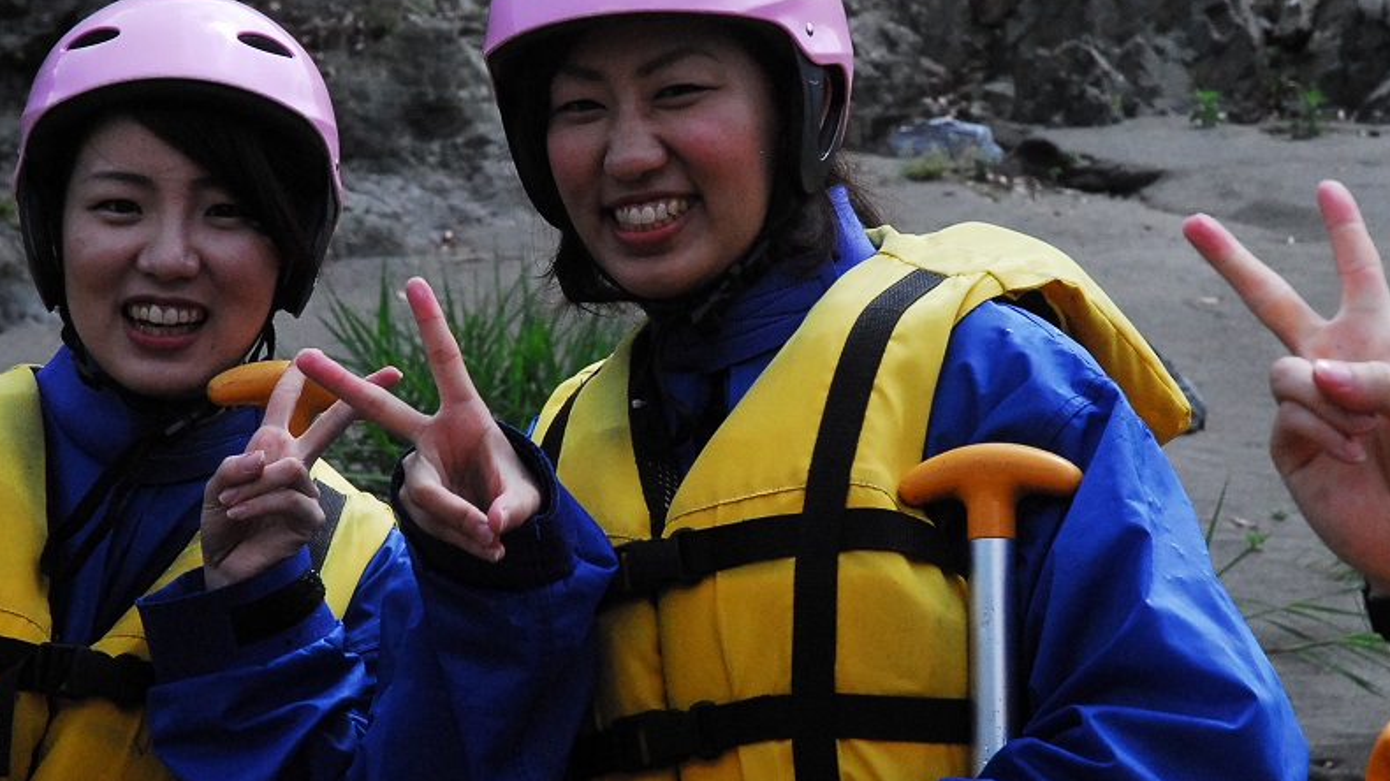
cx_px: 725
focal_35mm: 135
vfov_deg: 9.0
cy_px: 324
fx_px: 4975
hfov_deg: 15.9
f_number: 11
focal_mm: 70
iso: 1600
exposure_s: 1/800
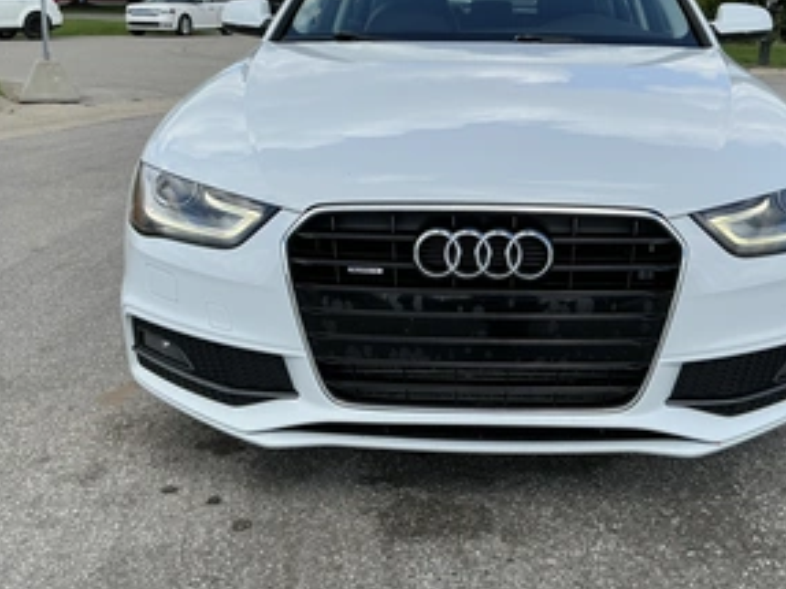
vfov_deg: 36.6
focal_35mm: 39
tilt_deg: -11.4
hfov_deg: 47.6
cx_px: 474
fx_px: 885
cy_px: 222
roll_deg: -1.5
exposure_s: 1/1786
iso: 25
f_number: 1.8
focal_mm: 3
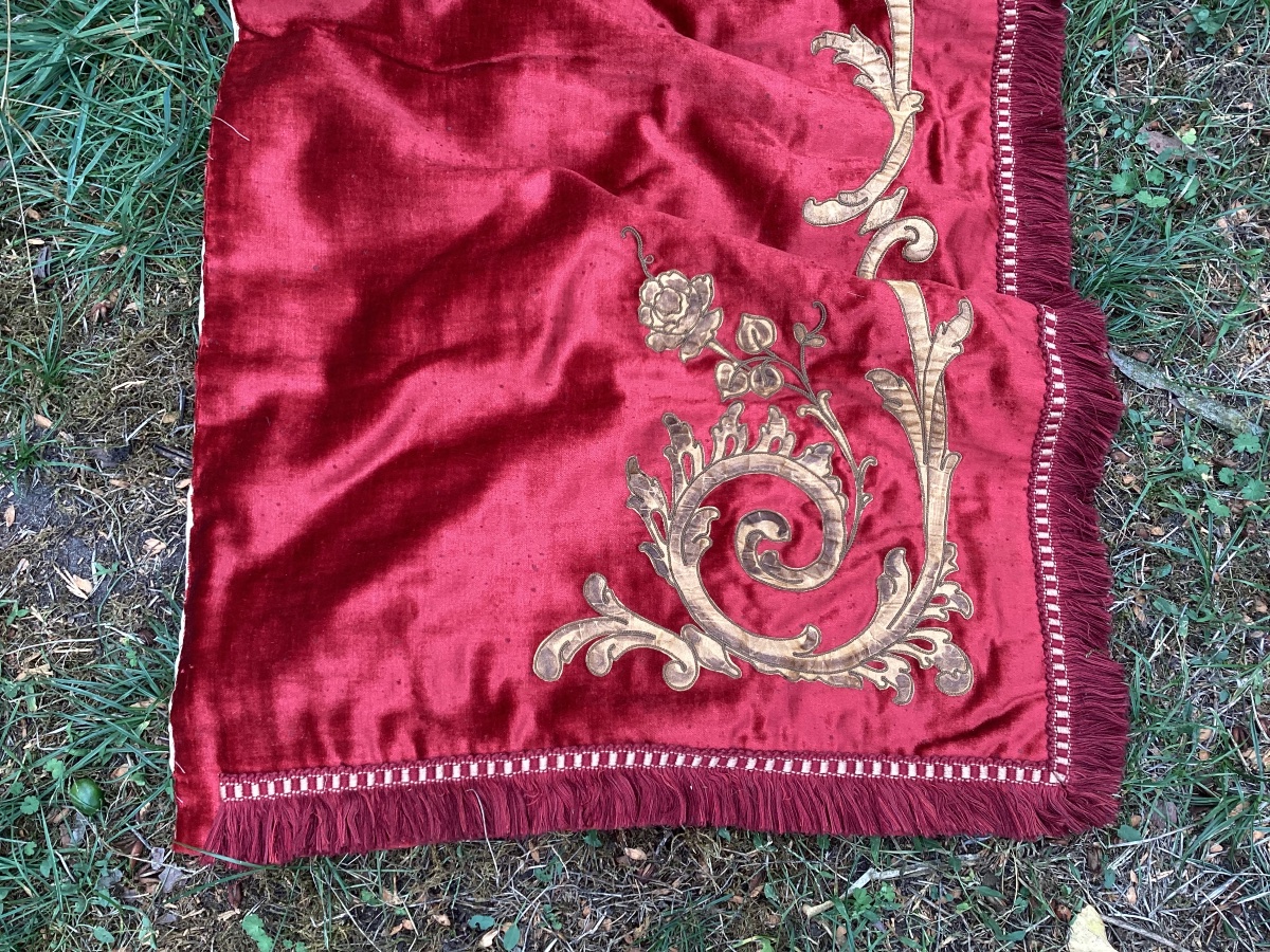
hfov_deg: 58.4
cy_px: 476
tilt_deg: -80.0
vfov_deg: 45.4
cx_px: 635
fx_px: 1137
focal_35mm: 31
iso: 40
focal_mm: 3.3
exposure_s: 1/120
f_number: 2.4
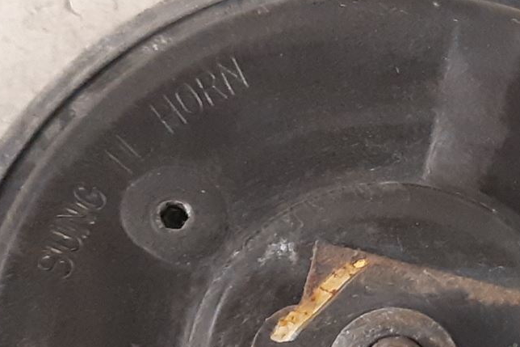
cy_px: 461
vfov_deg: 15.1
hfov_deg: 23.1
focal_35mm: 86
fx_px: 1242
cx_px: 468
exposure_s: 1/25
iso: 320
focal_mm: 3.93
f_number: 1.7
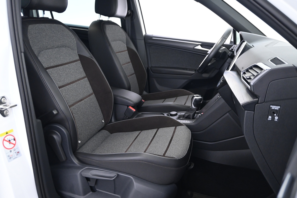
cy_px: 99
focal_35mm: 30
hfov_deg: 61.9
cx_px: 148
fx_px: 247
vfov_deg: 43.6
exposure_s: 1/8
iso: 1600
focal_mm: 20
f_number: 3.8
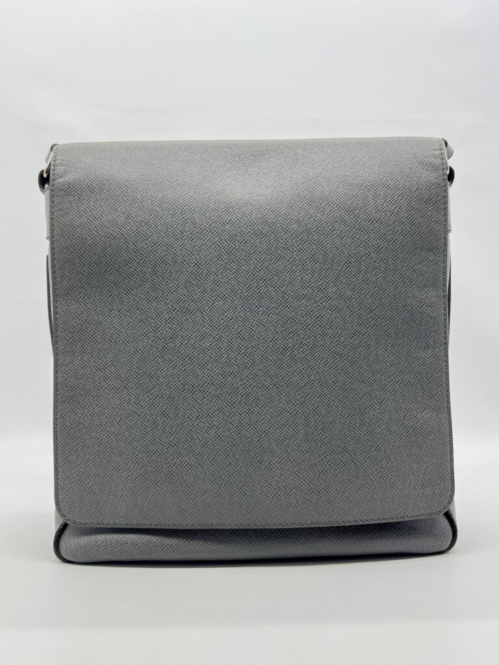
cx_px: 250
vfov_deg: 67.3
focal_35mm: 26
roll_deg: +0.3
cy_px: 332
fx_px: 500
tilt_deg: -0.2
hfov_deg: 53.1
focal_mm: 5.7
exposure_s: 1/100
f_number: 1.5
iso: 40
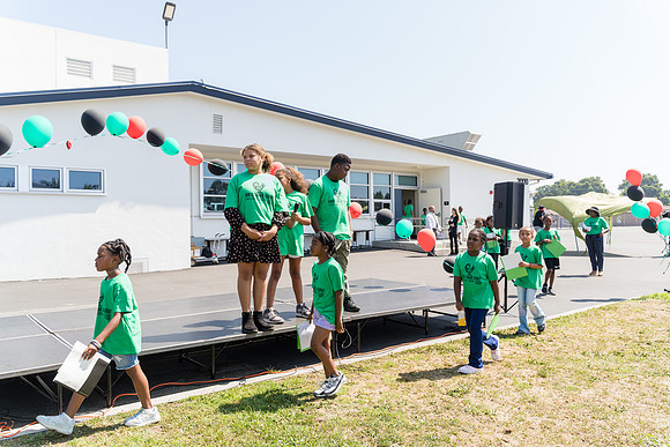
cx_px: 335
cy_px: 224
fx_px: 521
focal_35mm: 28
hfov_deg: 65.5
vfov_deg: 46.4
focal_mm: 28
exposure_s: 1/320
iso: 100
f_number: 4
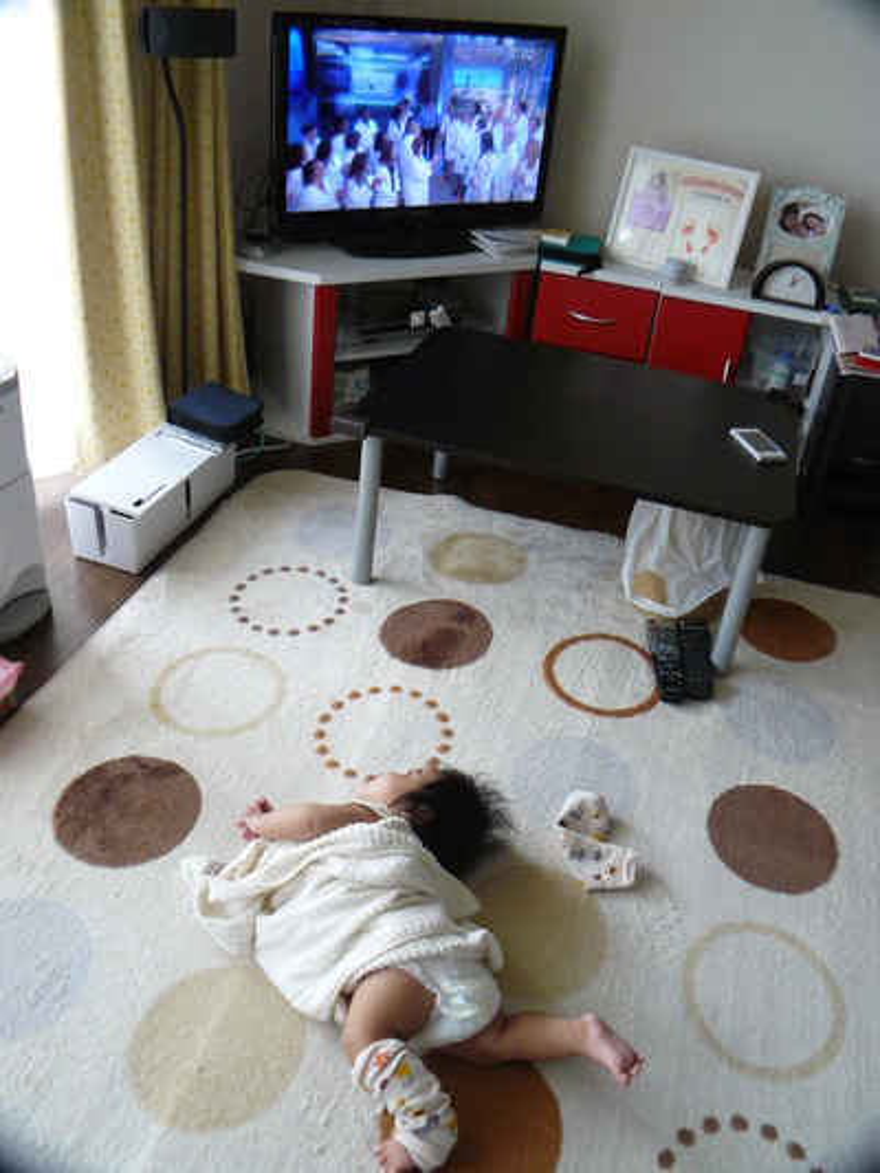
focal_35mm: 43
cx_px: 440
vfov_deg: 43.8
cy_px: 586
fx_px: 1457
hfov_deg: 33.6
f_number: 2.8
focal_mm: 7.1
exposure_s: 1/30
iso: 200
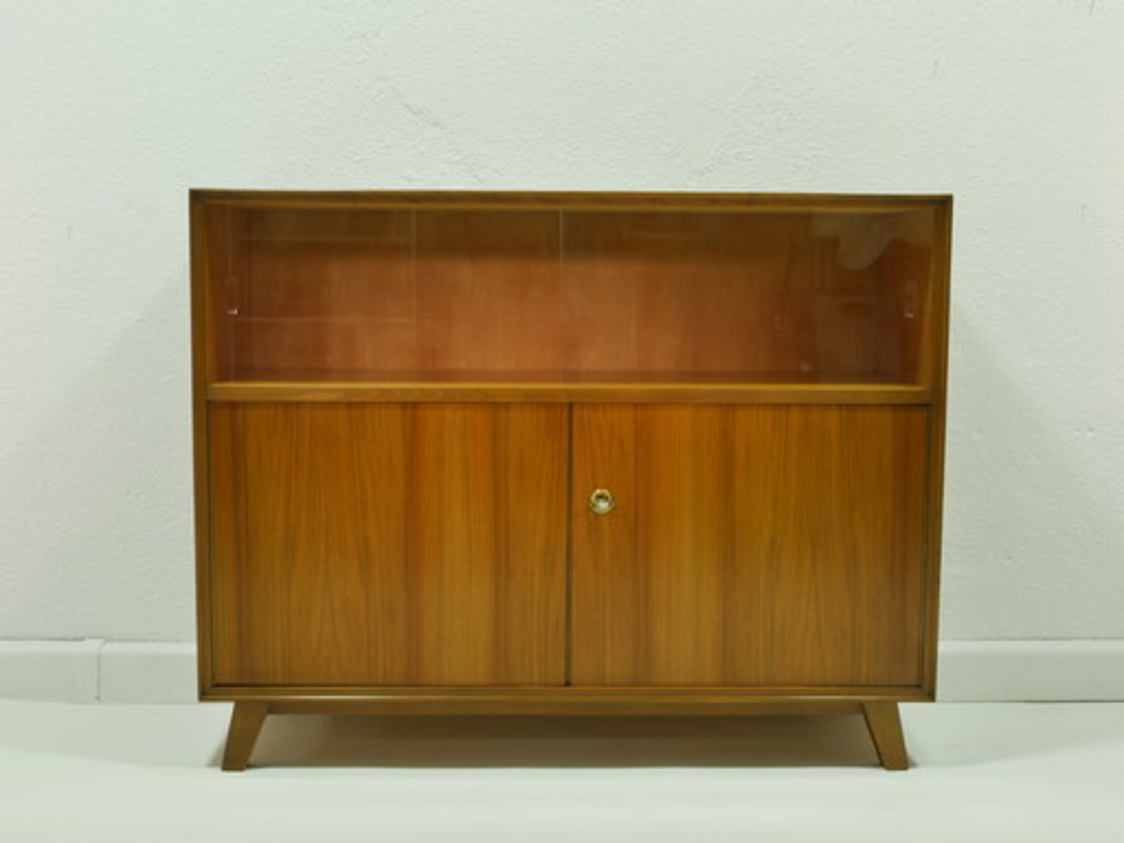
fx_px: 1624
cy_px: 422
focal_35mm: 50
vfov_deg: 29.1
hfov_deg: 38.2
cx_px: 562
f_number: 22
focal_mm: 25
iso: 200
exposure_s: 1/3
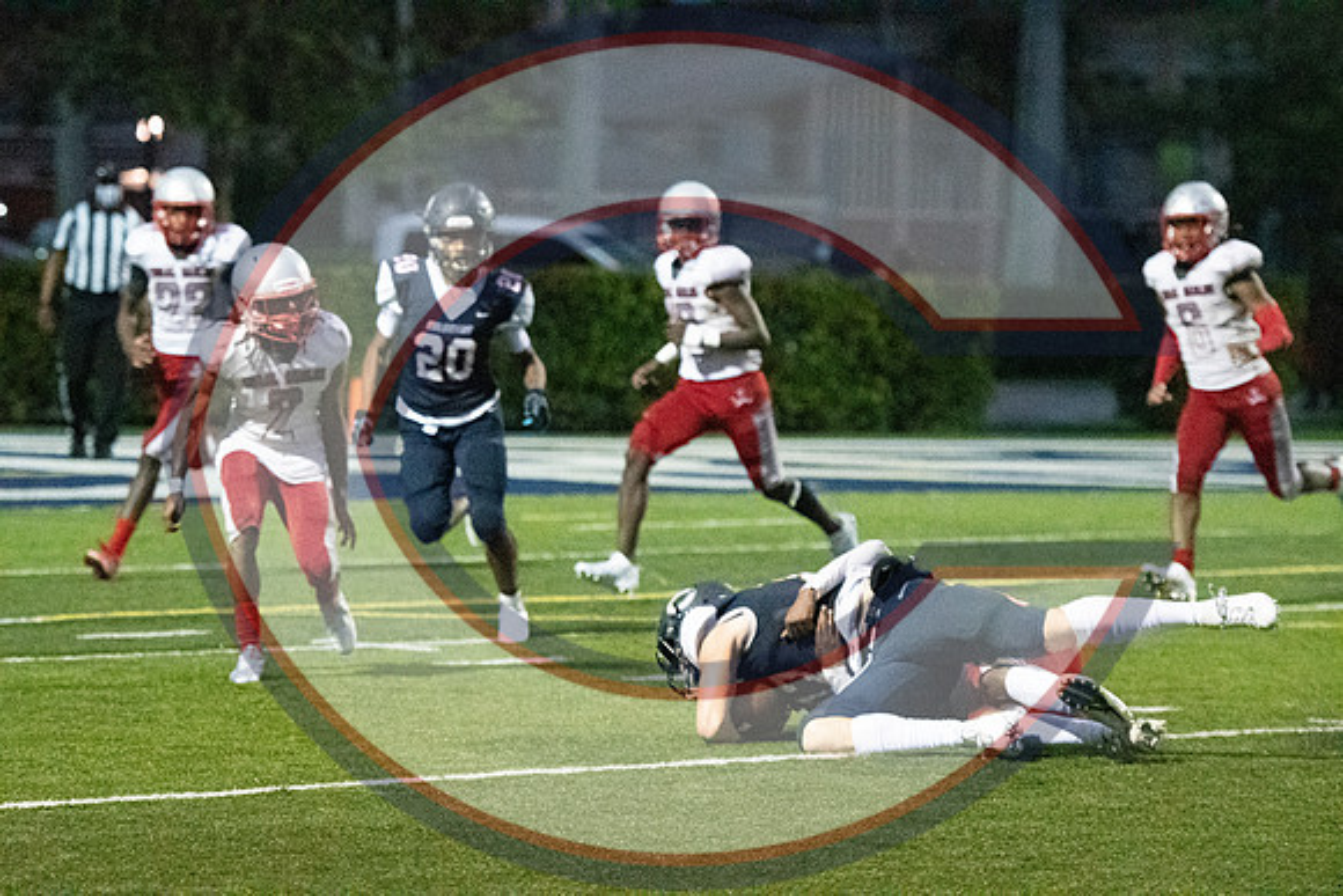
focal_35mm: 195
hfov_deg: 10.5
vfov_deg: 7.0
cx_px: 672
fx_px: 7276
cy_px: 448
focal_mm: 130
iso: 40000
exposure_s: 1/3200
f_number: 2.8
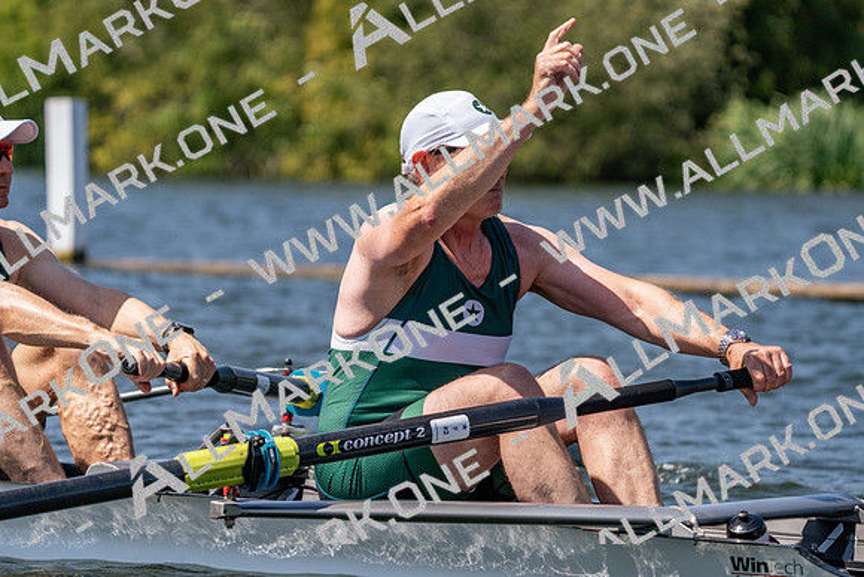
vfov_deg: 6.0
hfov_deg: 8.9
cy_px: 288
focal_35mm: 230
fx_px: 5521
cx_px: 432
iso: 250
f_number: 5.6
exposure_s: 1/2000
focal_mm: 230
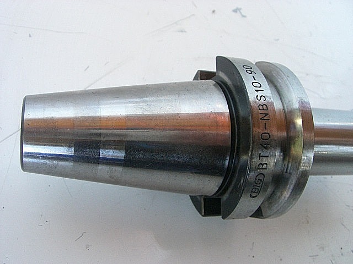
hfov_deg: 49.0
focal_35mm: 38
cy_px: 132
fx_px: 388
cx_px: 176
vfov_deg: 37.7
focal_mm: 6.2
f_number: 2.7
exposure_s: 1/60
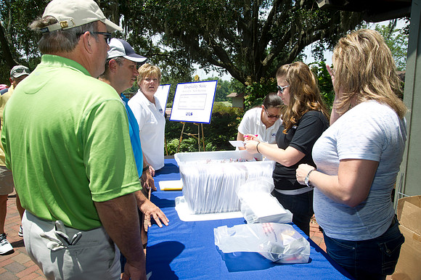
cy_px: 140
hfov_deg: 73.8
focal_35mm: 24
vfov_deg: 53.1
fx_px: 280
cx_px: 210
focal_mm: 24
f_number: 8
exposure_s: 1/200
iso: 200
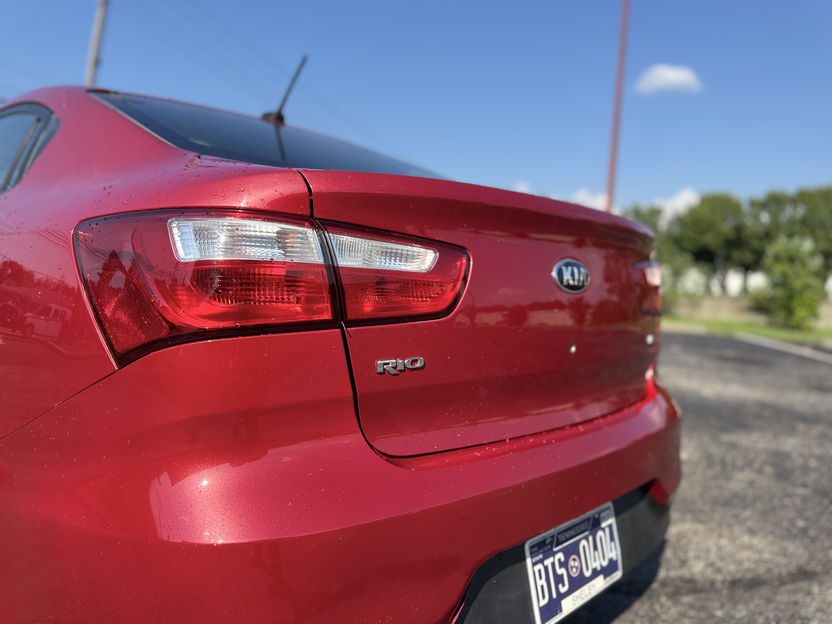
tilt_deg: -2.0
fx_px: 577
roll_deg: -3.6
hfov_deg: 71.6
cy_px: 312
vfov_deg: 56.8
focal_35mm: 24
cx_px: 416
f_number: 1.78
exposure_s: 1/2833
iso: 80
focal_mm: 6.76
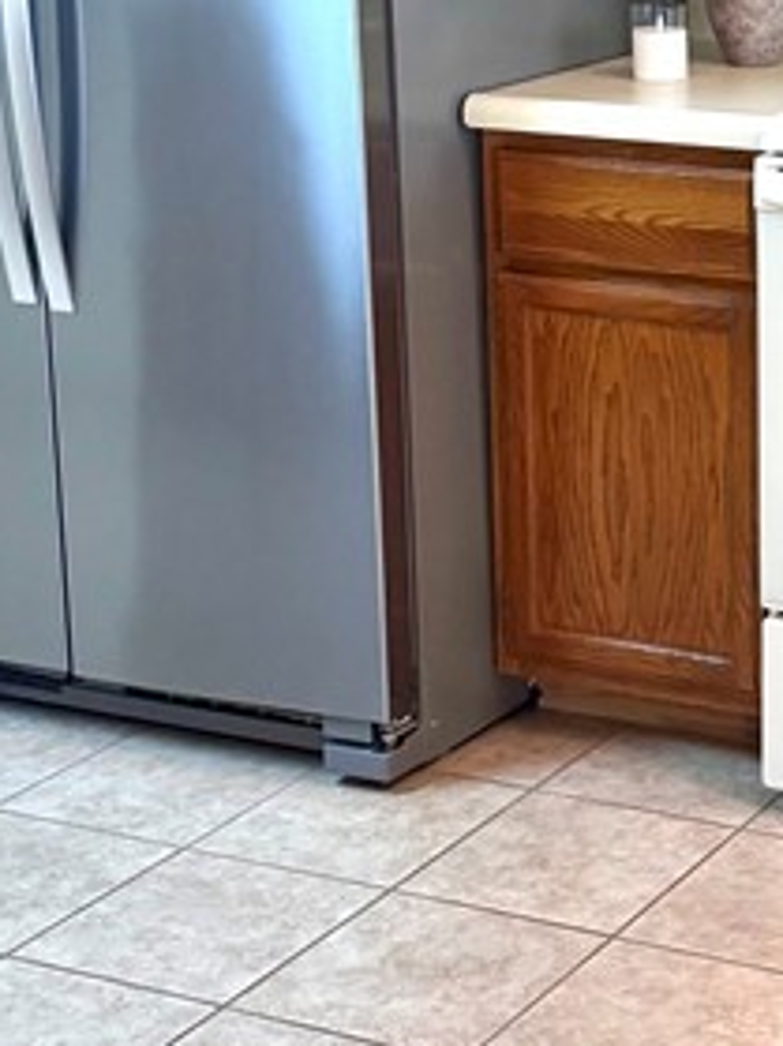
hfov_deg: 16.0
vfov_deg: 21.8
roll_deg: +1.1
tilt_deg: -10.9
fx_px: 2656
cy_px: 142
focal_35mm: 88
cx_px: 1000
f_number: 1.78
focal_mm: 6.76
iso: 200
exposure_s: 1/60
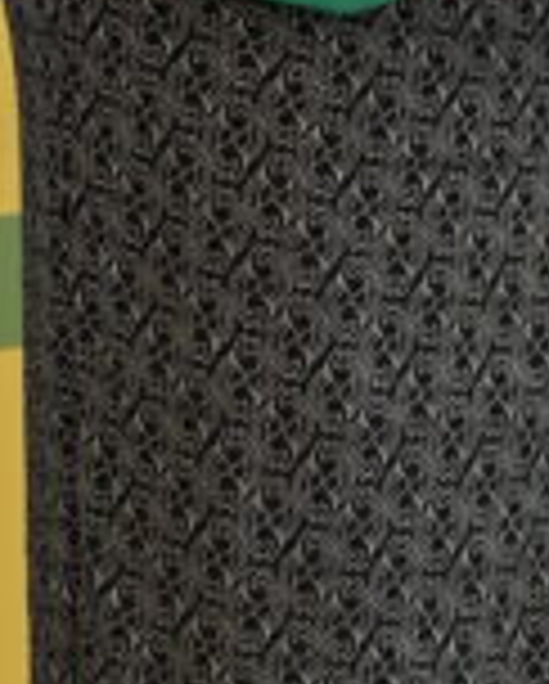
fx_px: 6304
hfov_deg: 4.9
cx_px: 1246
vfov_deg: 6.0
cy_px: -896
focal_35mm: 311
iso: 640
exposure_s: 1/40
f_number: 3.2
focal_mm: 28
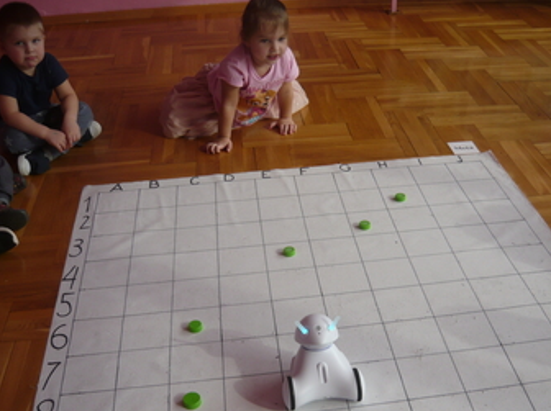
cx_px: 321
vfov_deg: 34.1
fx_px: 668
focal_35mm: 42
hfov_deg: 44.7
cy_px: 259
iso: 100
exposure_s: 1/160
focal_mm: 5.5
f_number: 2.8
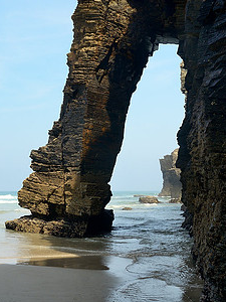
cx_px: 107
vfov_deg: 36.6
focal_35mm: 52
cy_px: 114
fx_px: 453
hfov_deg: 28.0
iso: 200
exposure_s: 1/125
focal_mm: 24
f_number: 11
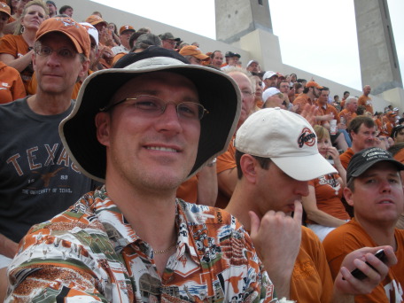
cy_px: 152
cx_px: 202
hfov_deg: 51.4
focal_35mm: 36
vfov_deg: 39.7
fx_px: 420
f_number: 3.5
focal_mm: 6.3
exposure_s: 1/62
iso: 64
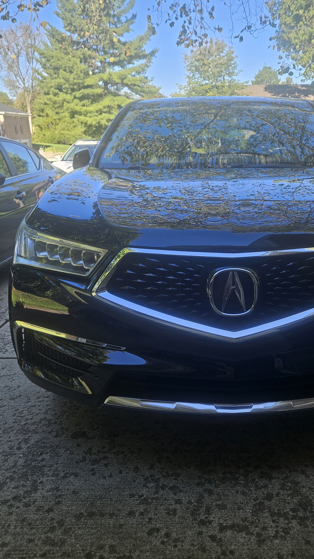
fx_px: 444
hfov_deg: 38.2
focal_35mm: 30
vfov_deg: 64.3
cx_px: 225
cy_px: 279
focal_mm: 5.4
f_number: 1.8
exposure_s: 1/268
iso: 25
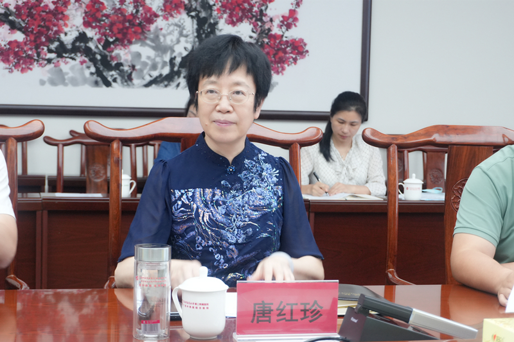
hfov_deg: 28.7
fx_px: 1006
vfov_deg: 19.3
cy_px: 171
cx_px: 257
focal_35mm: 70
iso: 1250
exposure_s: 1/60
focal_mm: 47
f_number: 5.6
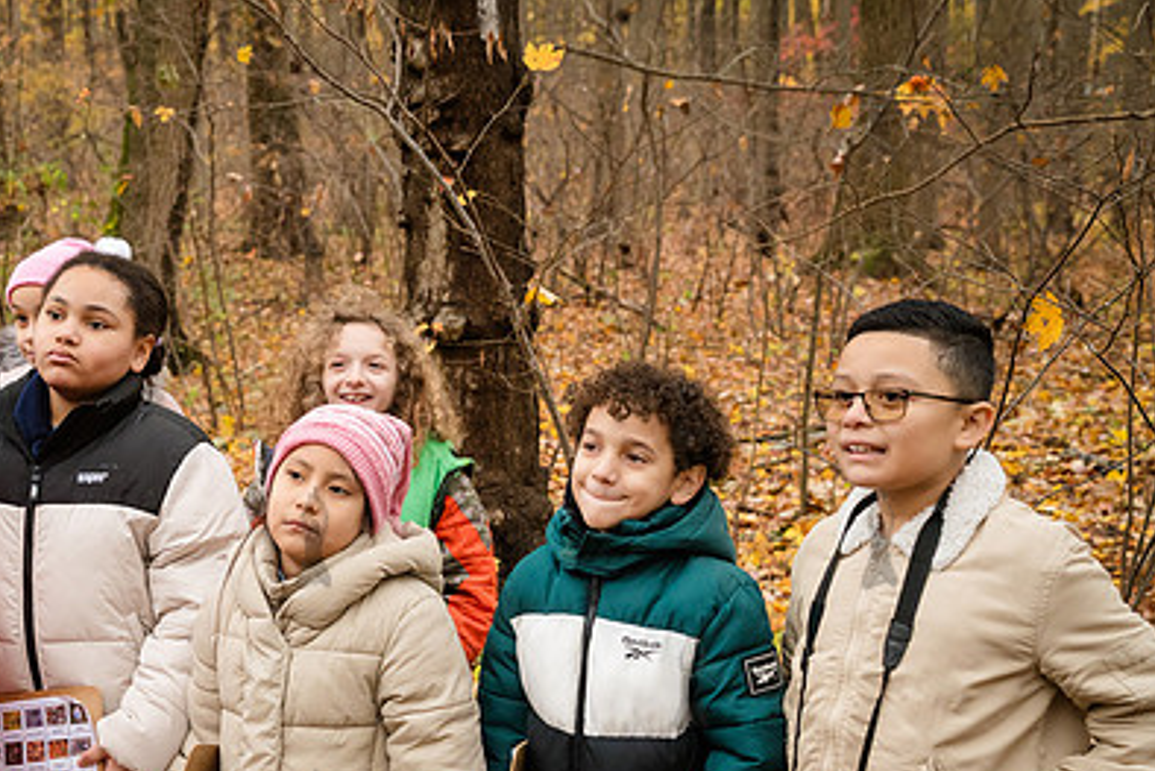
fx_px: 1765
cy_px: 498
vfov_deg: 24.5
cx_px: 253
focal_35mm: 55
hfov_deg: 35.2
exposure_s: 1/320
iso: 4000
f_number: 4
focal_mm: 35
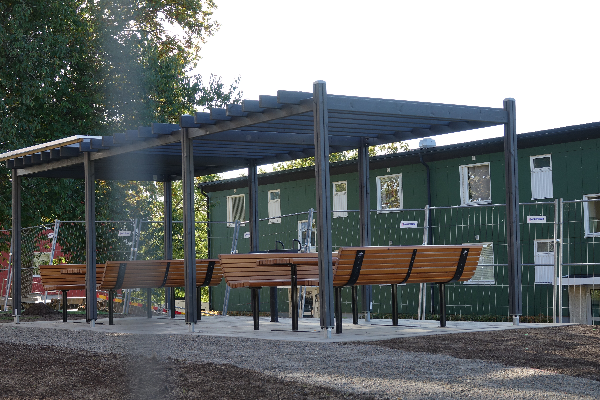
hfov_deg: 31.0
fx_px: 1083
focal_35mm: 65
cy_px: 200
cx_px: 300
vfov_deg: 20.9
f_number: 3.5
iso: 100
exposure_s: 1/250
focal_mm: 23.95
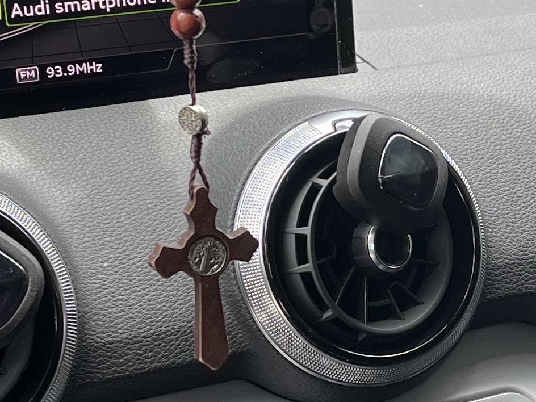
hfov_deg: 17.6
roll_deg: +0.2
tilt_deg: -19.8
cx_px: 436
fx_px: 1719
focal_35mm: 111
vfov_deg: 13.3
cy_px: 272
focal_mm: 5.1
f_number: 1.6
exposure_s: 1/122
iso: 40
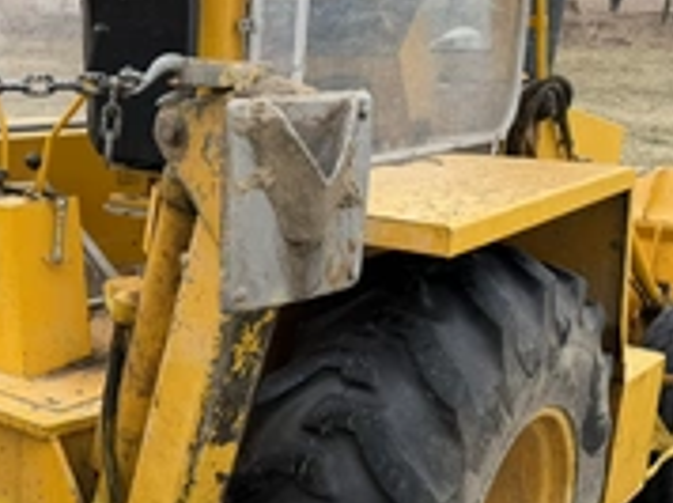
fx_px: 1048
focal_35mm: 54
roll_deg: -1.4
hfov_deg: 33.9
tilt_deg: -19.4
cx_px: 83
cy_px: 314
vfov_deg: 26.9
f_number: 1.78
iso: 80
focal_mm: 6.76
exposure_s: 1/931
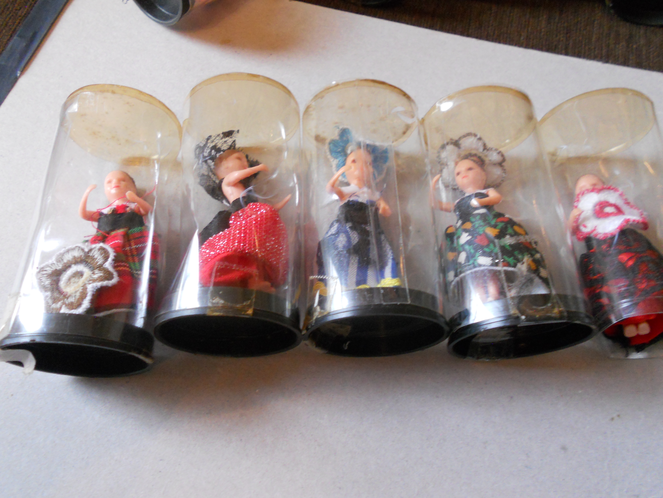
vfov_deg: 44.2
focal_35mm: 32
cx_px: 332
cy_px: 249
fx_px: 613
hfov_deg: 56.8
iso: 400
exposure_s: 1/25
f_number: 3.5
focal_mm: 5.8
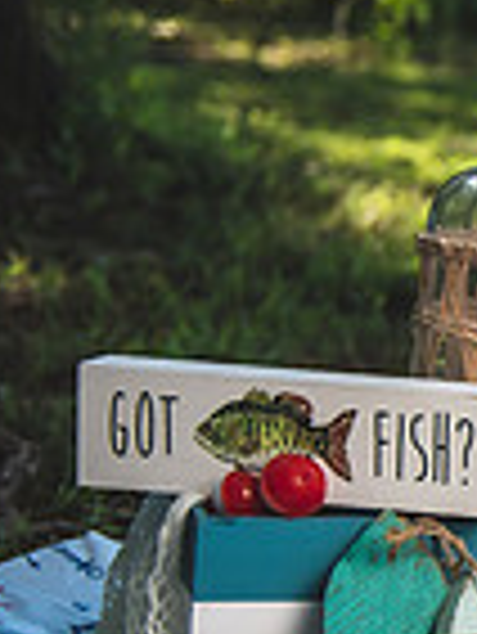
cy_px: 408
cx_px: 1291
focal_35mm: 150
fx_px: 2752
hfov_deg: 8.7
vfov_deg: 13.1
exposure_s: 1/800
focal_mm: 36
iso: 100
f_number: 2.8
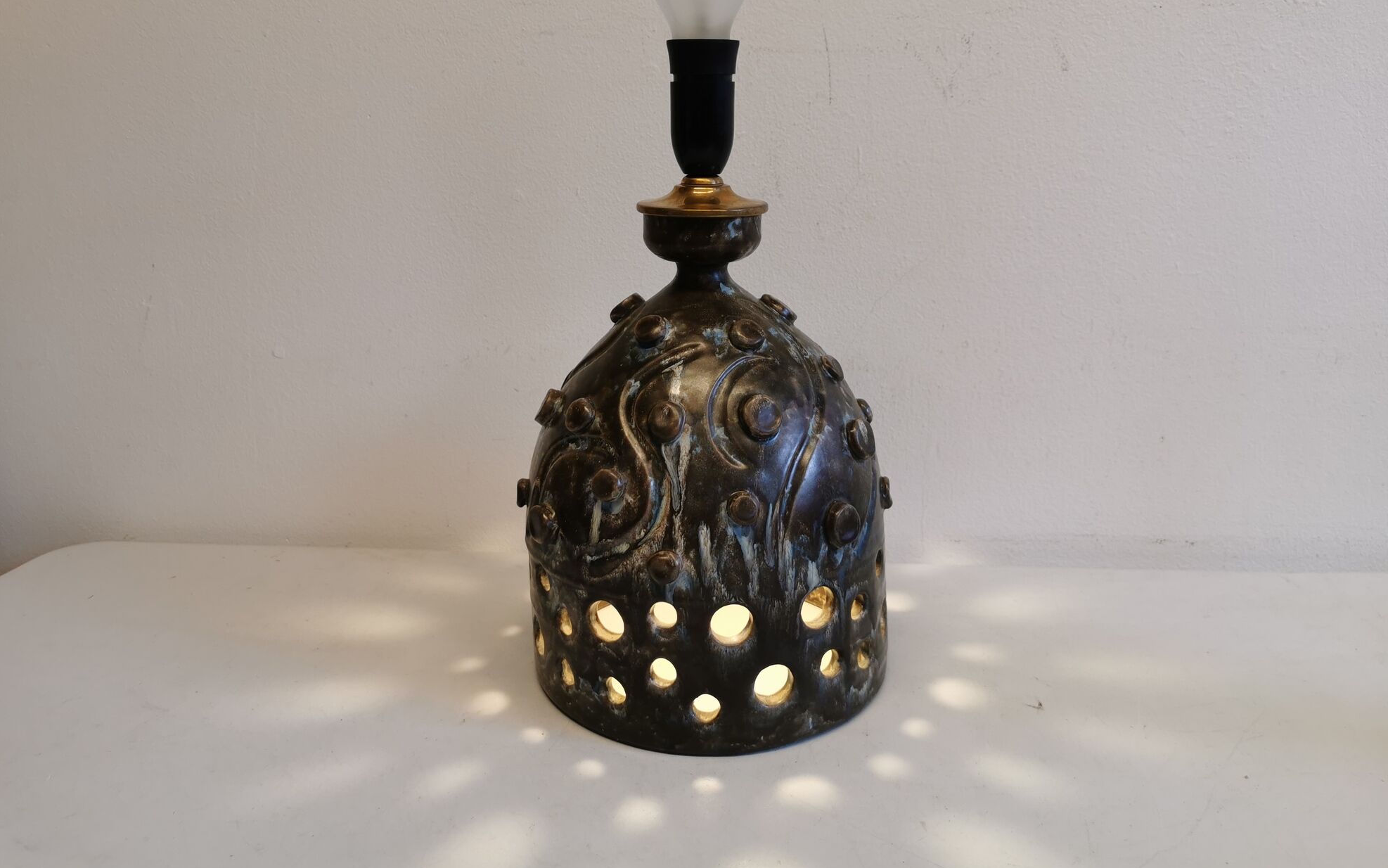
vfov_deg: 42.9
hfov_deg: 64.6
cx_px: 690
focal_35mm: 29
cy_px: 346
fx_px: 1097
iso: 50
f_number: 1.6
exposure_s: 1/100
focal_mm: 5.56
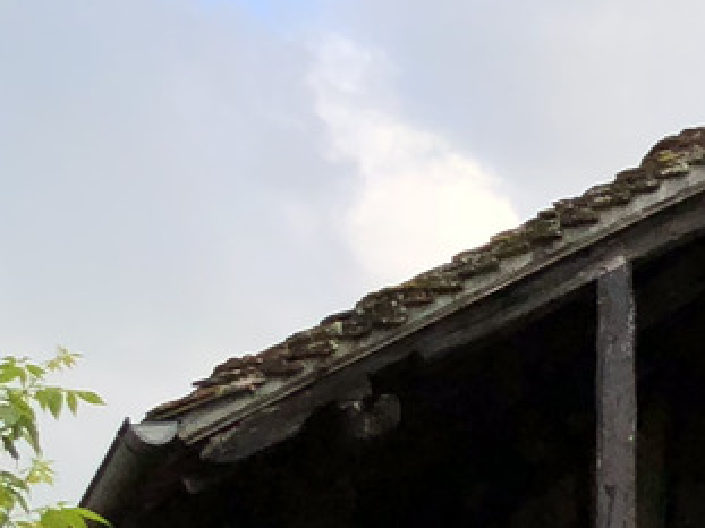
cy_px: 838
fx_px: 2932
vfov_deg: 9.9
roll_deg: +0.2
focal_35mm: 144
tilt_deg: +10.8
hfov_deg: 11.8
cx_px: 1560
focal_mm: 4
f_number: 1.8
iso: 20
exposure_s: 1/631
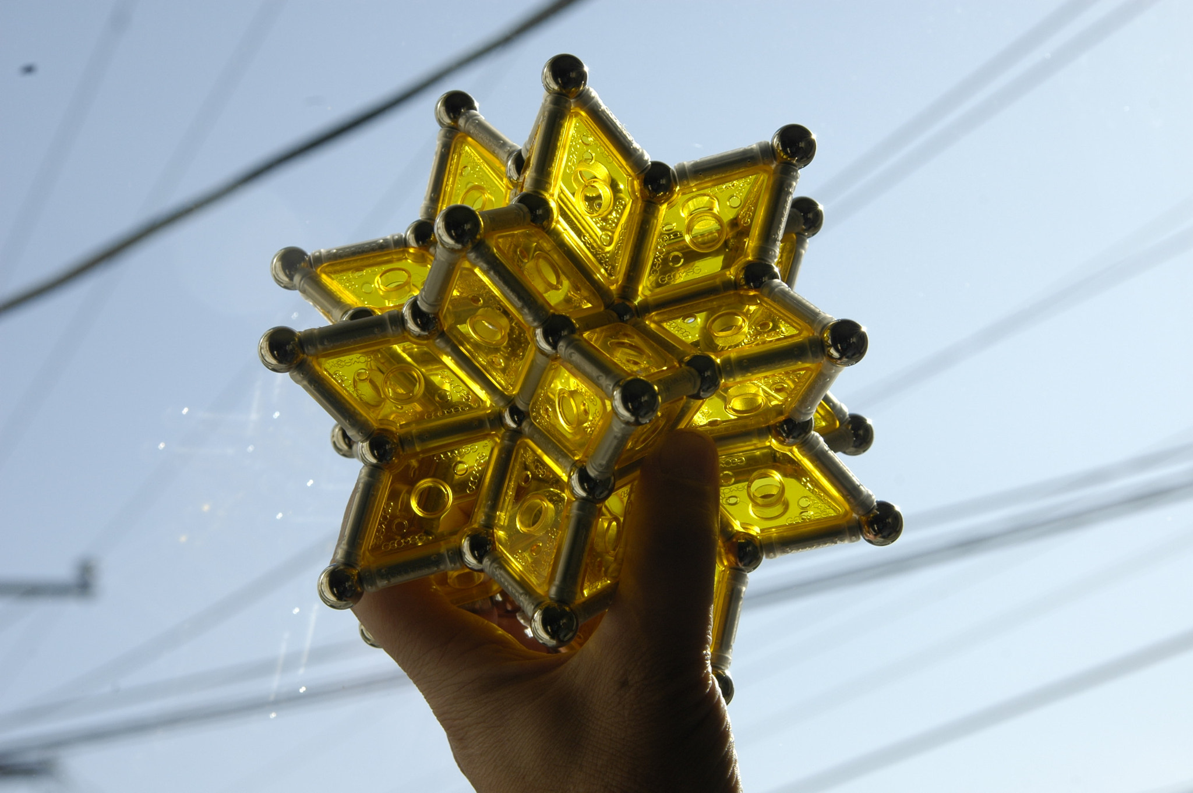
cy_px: 396
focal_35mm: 102
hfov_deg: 20.0
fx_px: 3377
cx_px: 596
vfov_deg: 13.4
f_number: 10
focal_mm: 68
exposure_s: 1/400
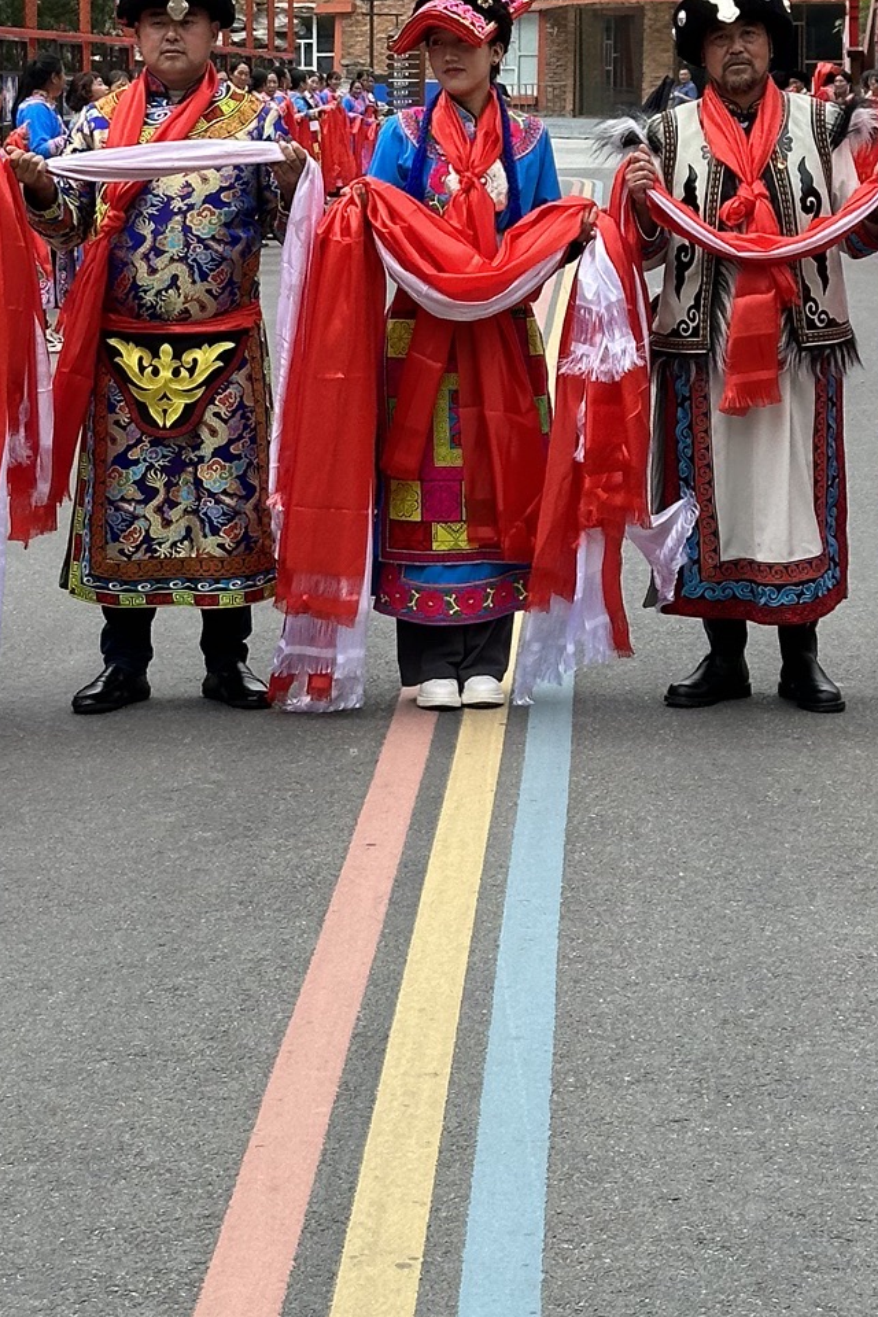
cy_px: 97
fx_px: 3804
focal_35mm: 104
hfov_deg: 13.2
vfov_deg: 19.2
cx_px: 479
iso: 64
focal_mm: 6.86
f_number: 1.78
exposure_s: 1/2028
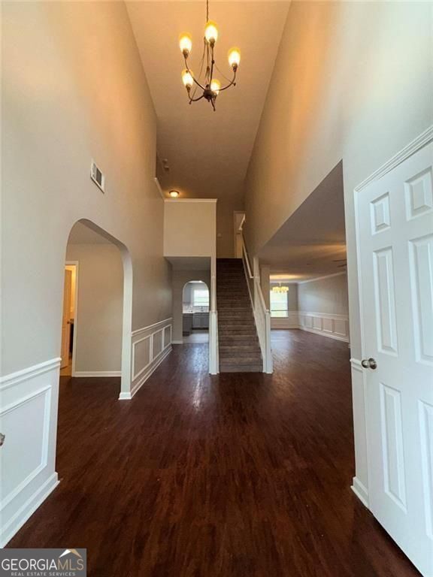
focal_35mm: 14
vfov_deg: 102.1
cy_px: 288
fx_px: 233
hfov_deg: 85.7
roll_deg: -1.0
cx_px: 216
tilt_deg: +4.6
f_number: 2.2
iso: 125
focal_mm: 2.22
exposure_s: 1/120
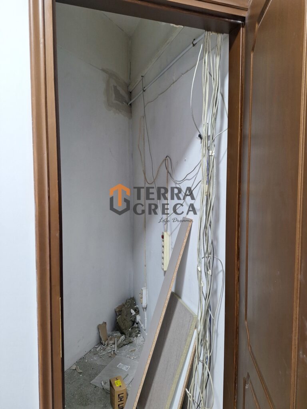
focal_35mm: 23
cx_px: 154
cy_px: 204
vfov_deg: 73.9
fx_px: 272
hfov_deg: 58.9
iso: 160
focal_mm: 5.54
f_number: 1.8
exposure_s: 1/40
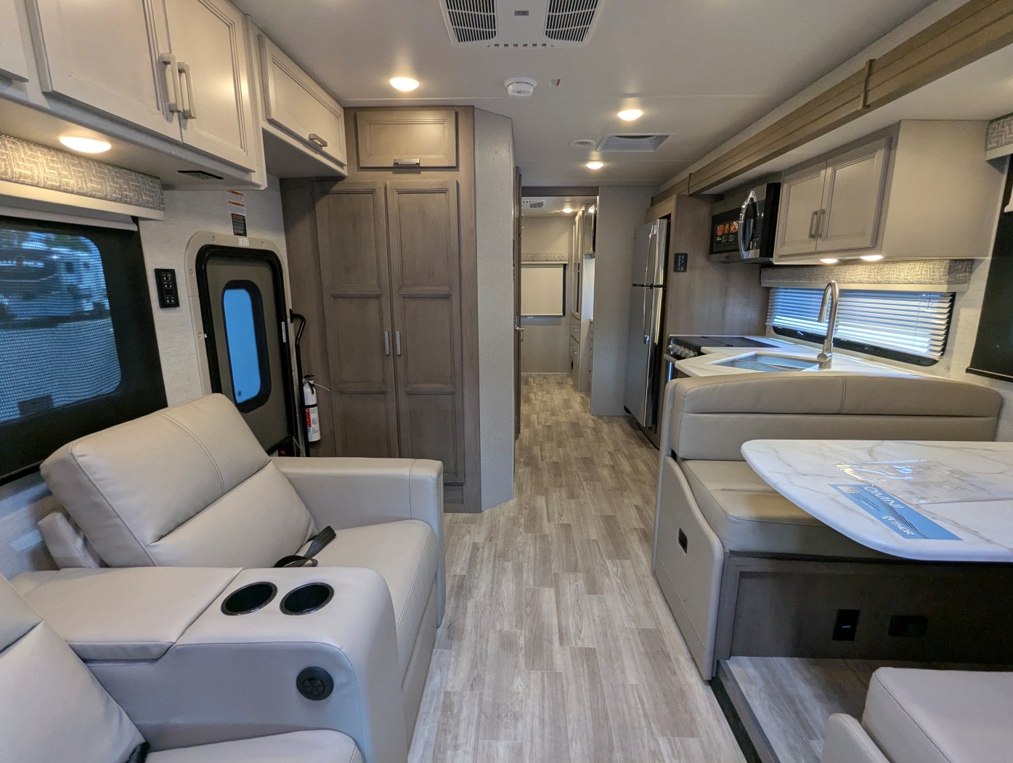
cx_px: 506
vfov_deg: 78.2
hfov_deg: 94.4
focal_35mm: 16
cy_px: 382
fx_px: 469
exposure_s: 1/151
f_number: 2.2
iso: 180
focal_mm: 2.35
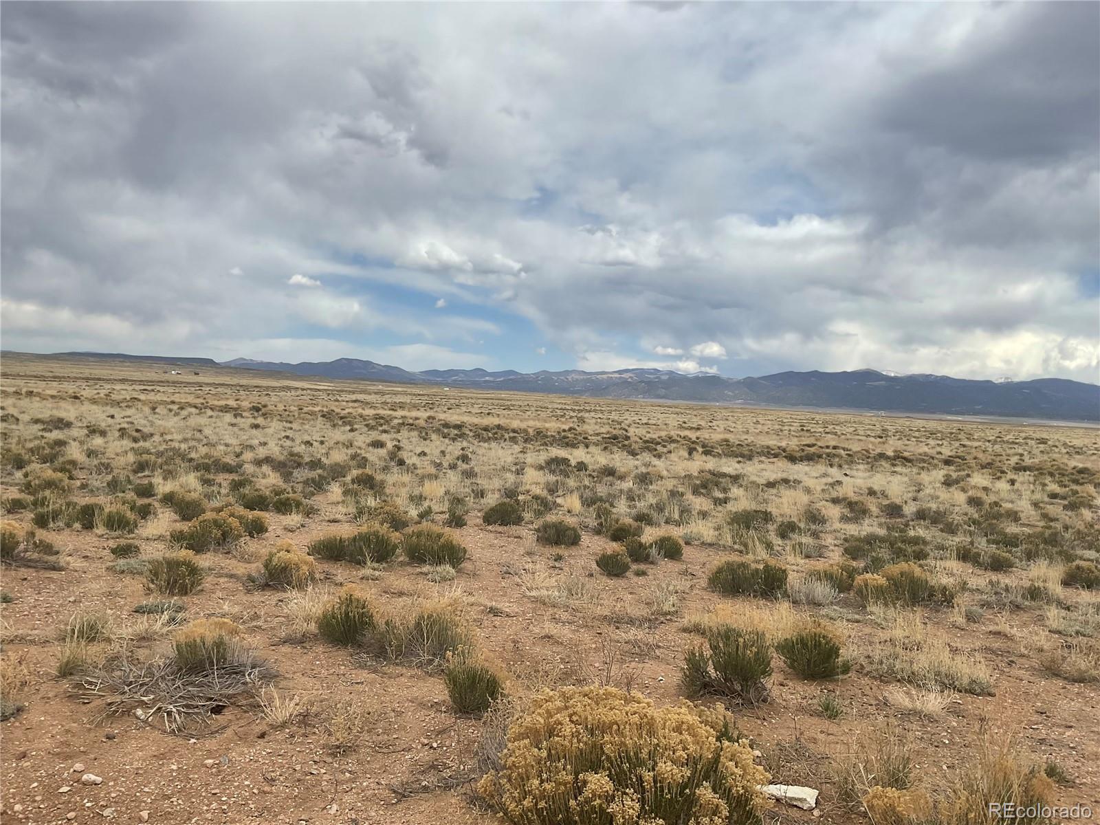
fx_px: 922
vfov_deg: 48.2
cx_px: 550
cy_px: 412
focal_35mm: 29
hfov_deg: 61.7
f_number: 1.8
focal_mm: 3
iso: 16
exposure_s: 1/2959
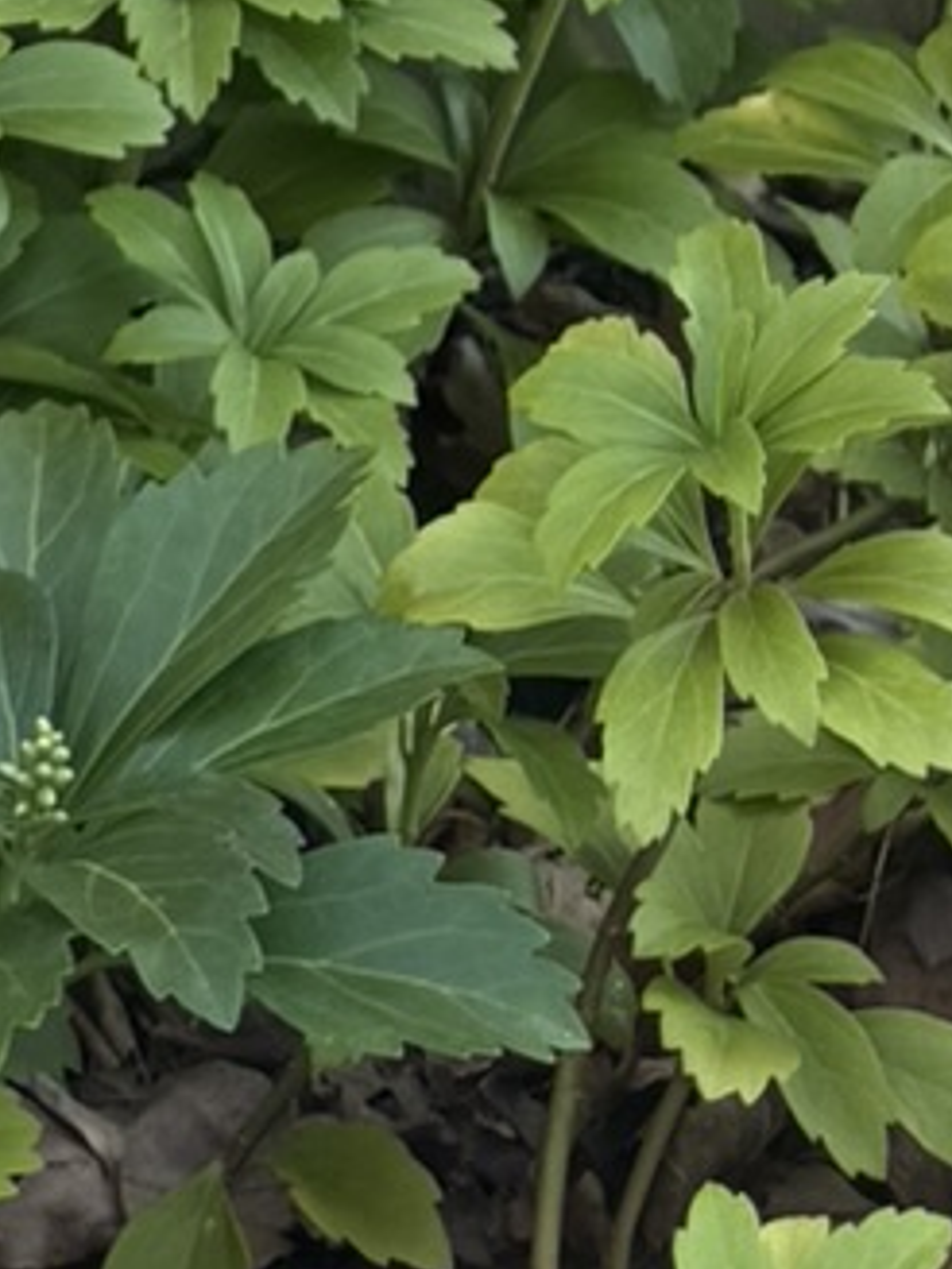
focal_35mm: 150
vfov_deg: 10.5
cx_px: 735
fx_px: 5500
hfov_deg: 9.9
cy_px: -2151
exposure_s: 1/309
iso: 80
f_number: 1.78
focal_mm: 6.76
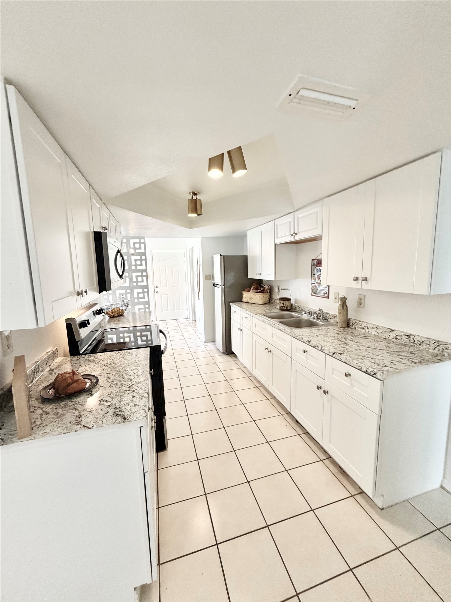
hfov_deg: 85.7
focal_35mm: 14
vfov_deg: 102.1
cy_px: 301
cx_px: 226
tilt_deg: -7.2
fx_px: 243
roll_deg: +1.5
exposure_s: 1/60
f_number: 2.2
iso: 400
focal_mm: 2.22
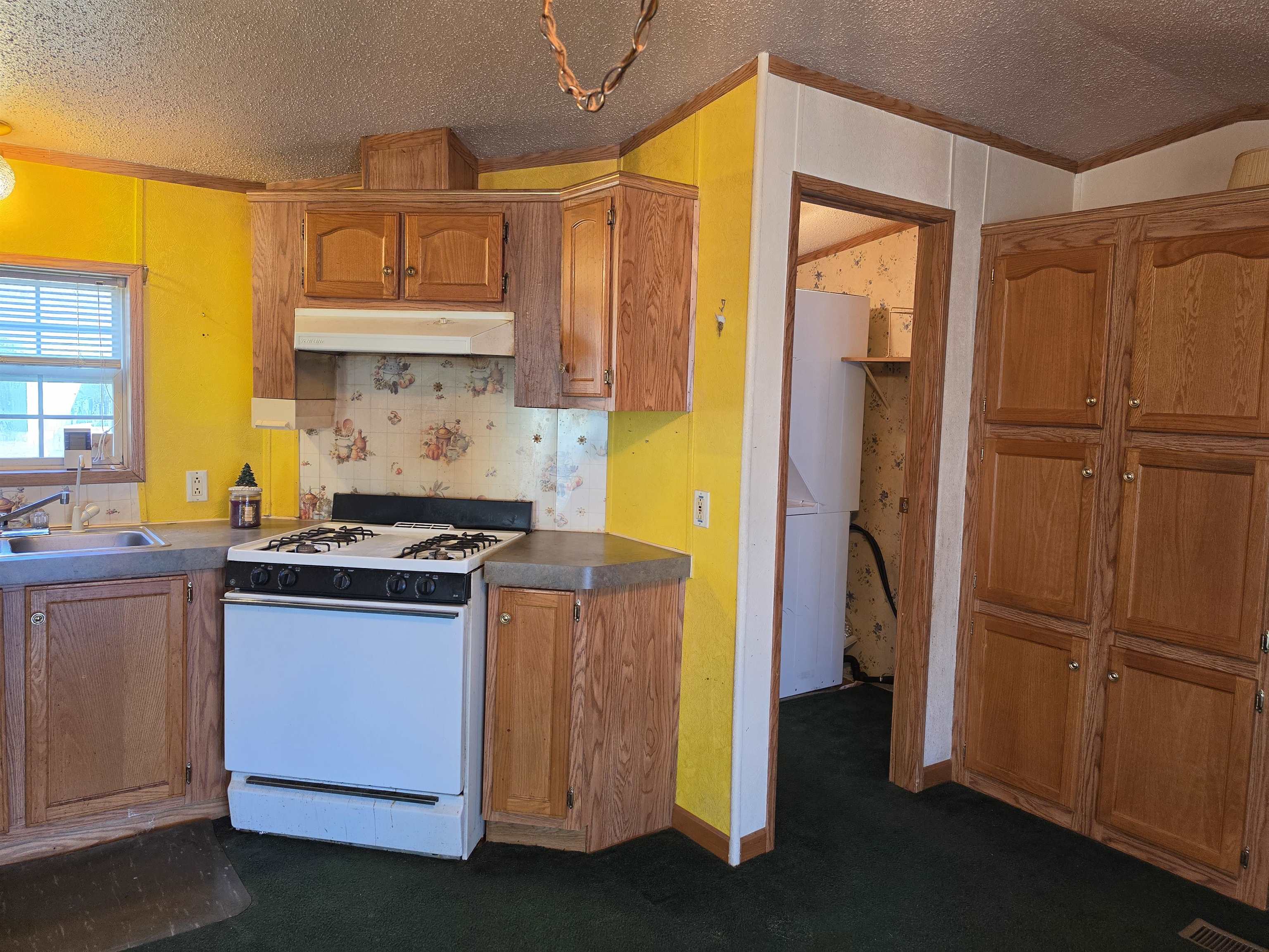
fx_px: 843
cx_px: 634
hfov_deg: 73.9
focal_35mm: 23
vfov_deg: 58.9
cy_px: 476
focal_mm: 6.5
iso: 200
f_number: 1.4
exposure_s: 1/120
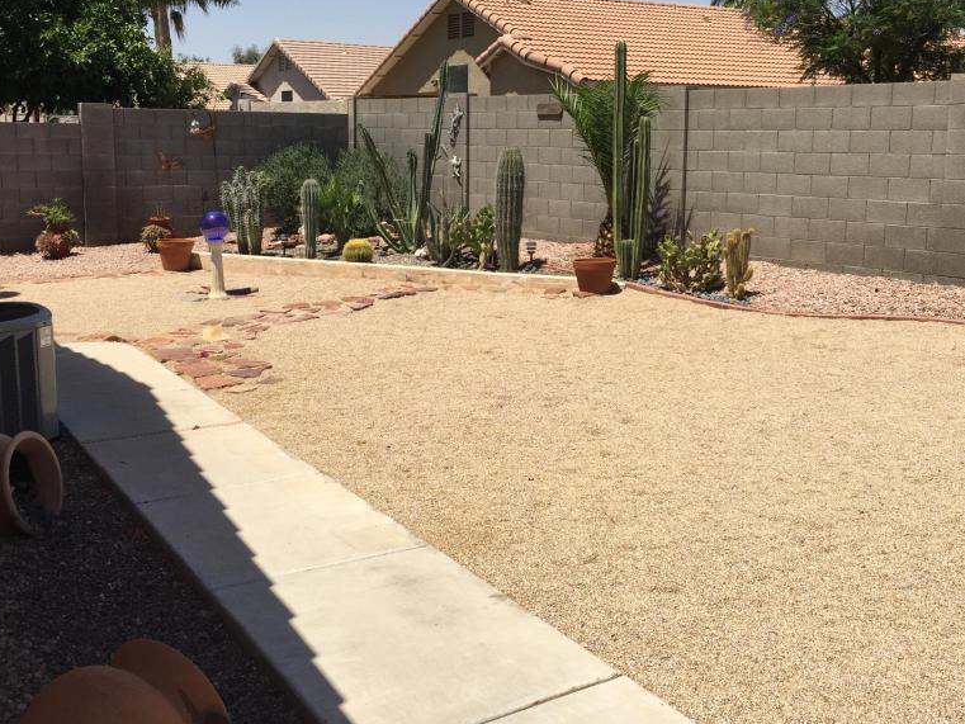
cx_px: 528
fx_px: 1087
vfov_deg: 36.6
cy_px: 279
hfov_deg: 47.8
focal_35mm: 39
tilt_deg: -10.0
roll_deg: -1.8
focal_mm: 4.15
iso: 32
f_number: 2.2
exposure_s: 1/2639
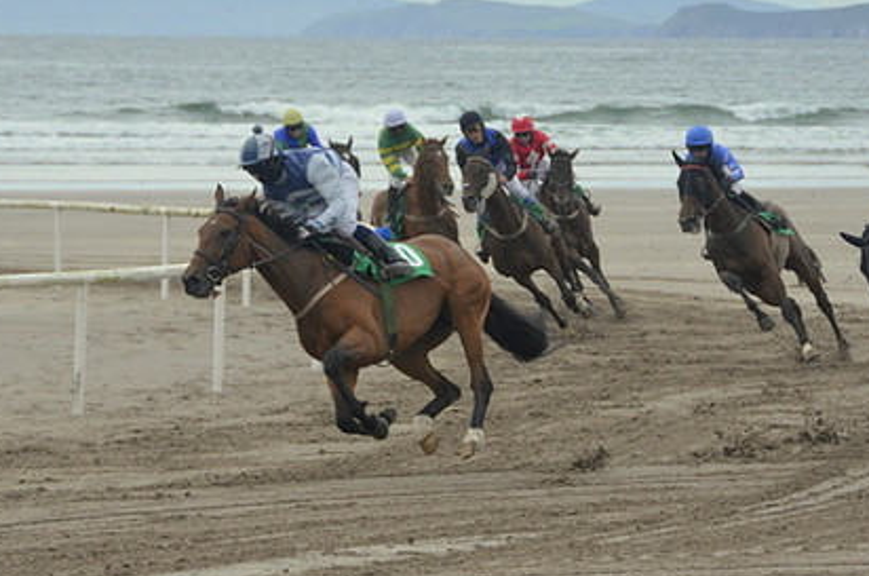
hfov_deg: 10.3
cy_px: 215
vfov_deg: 6.8
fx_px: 4835
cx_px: 462
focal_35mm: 201
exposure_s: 1/1600
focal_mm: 95
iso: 400
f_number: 6.3
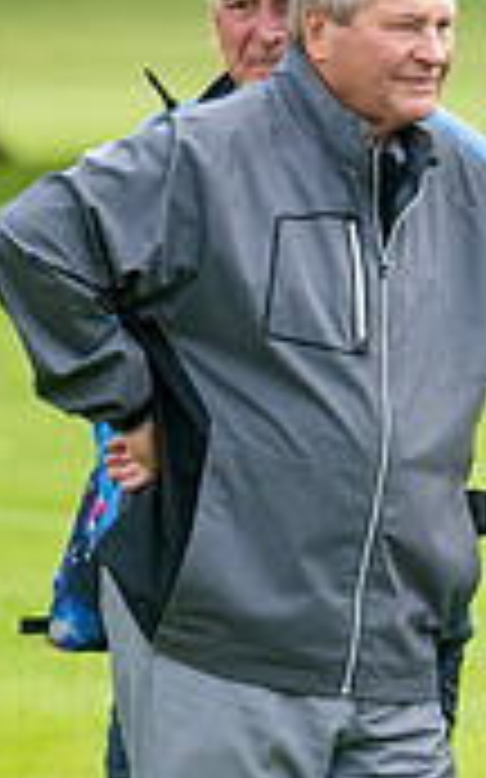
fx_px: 32578
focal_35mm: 1536
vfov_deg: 1.4
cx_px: 1287
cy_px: 535
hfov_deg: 0.9
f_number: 4
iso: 400
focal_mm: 300
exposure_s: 1/800
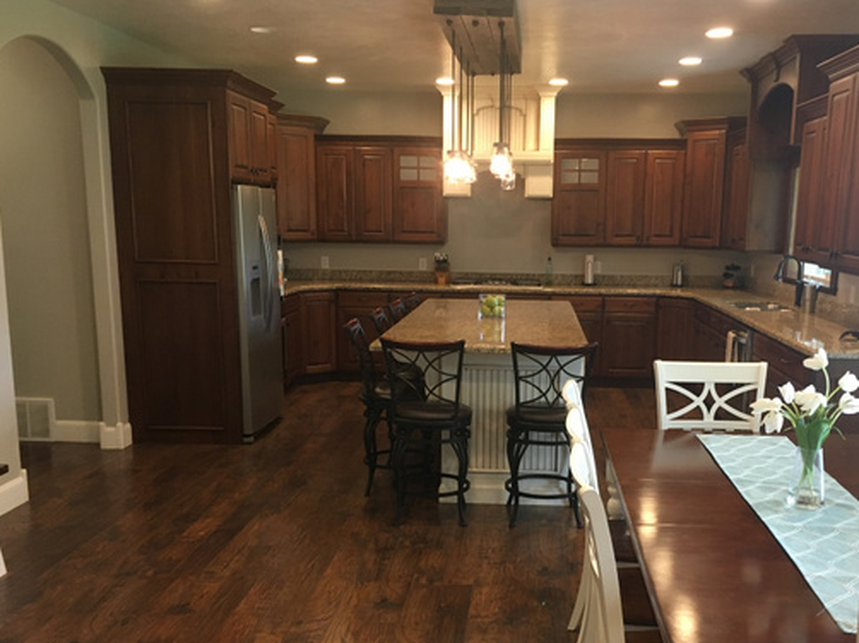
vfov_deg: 38.4
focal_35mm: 37
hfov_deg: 50.0
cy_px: 397
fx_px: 918
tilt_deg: -11.0
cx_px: 484
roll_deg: +0.2
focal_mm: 4.15
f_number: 2.2
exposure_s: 1/30
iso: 160
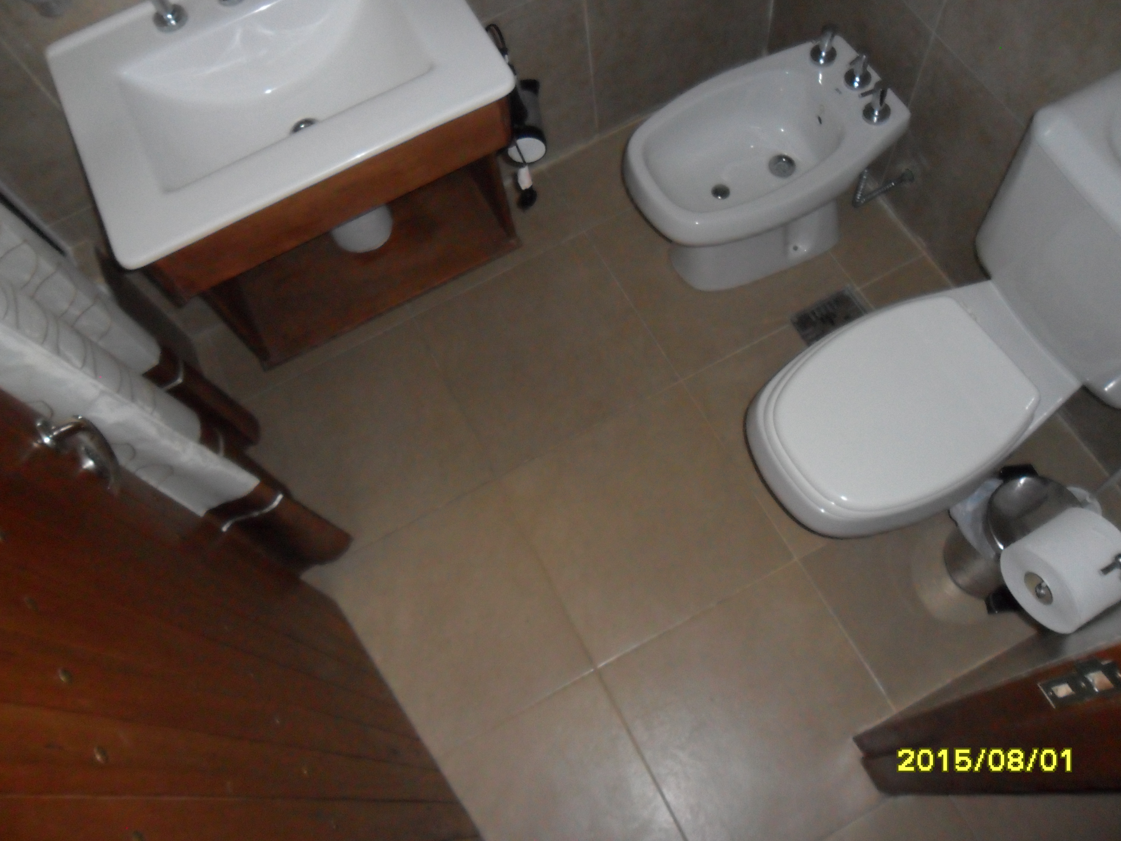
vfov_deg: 51.4
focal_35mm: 27
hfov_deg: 65.3
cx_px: 560
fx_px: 874
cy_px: 420
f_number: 3.5
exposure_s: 1/45
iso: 400
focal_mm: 4.9
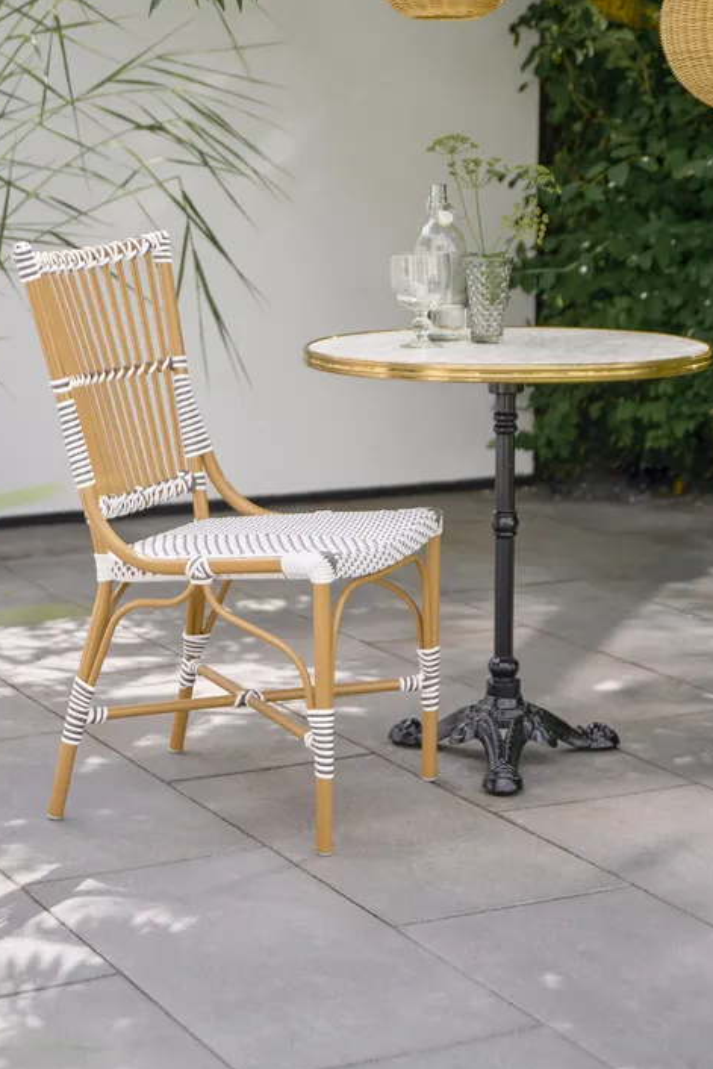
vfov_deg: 25.6
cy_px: 448
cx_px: 313
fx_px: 2346
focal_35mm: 79
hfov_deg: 17.3
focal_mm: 62
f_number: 2.8
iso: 64
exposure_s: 1/1000
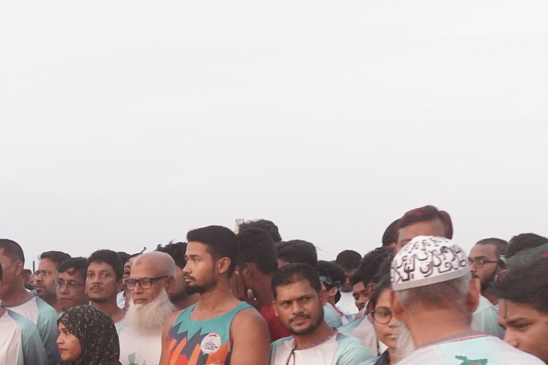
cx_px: -44
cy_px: 396
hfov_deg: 28.0
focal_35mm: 66
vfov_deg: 19.8
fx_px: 1005
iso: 5000
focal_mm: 20
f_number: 4
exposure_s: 1/640
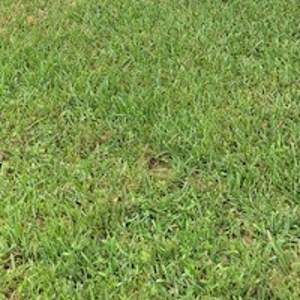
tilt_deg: -2.7
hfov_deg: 21.5
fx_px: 775
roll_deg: +0.1
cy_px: -165
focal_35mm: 79
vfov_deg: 19.0
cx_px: 42
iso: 20
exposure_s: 1/510
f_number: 1.8
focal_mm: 3.99
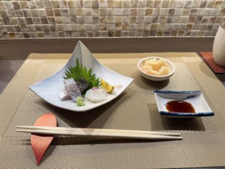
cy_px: 84
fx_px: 156
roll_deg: +0.8
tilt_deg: -38.9
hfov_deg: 71.6
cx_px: 112
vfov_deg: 56.8
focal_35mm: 24
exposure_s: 1/120
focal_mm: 6.76
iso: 64
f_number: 1.78
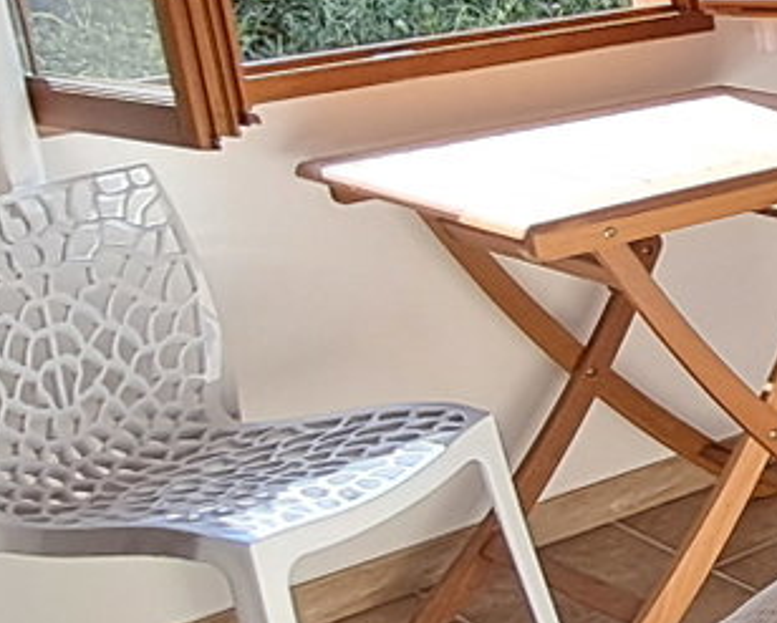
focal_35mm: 81
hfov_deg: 17.8
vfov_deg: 18.9
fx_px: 1864
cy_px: 224
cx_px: 1478
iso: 40
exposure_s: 1/160
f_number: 2.2
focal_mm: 1.64
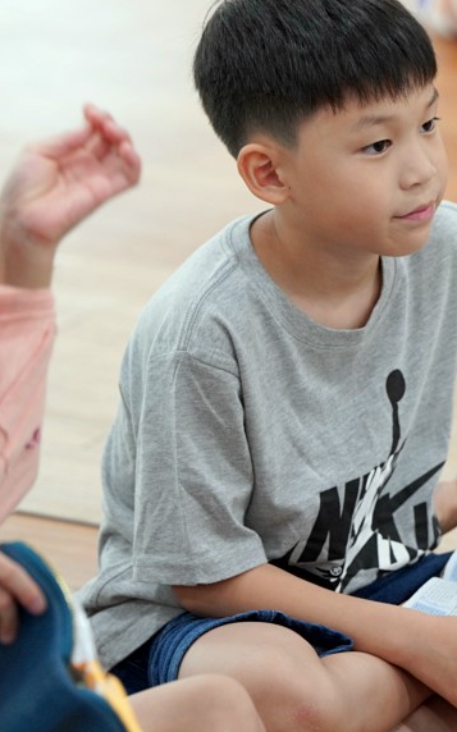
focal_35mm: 263
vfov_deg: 8.0
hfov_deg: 5.0
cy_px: 369
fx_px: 5246
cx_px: 462
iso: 2500
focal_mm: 164
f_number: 4
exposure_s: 1/200
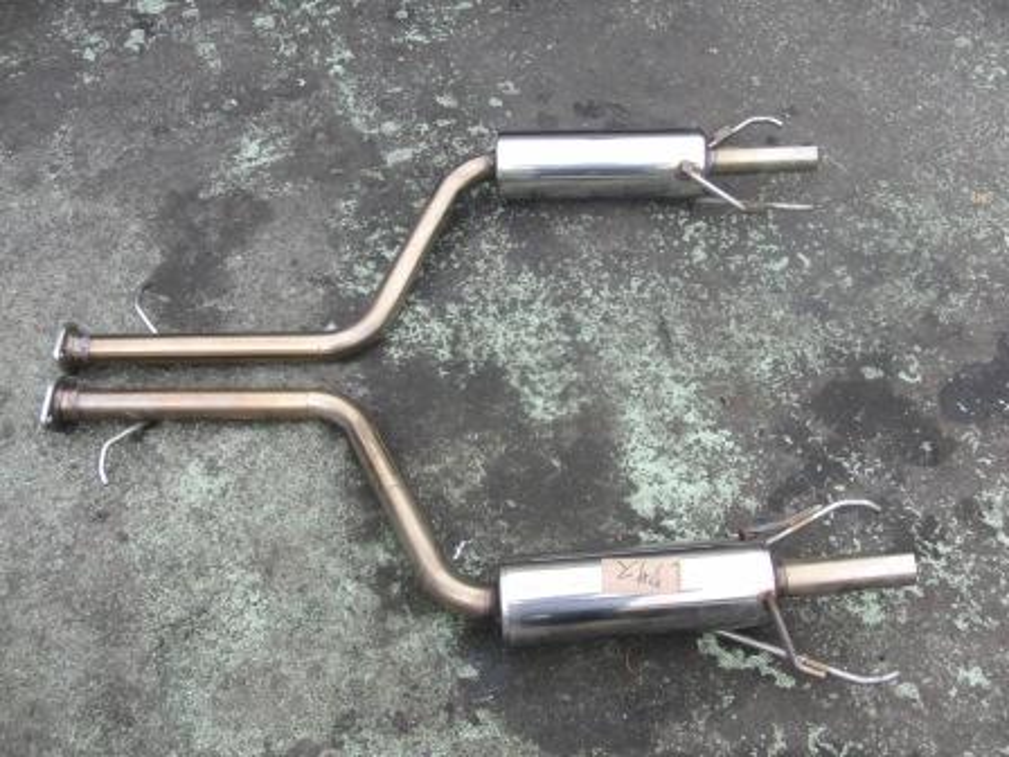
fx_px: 1078
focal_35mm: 37
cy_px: 378
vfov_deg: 38.7
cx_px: 504
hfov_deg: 50.1
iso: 100
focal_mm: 6.42
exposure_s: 1/200
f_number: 3.6
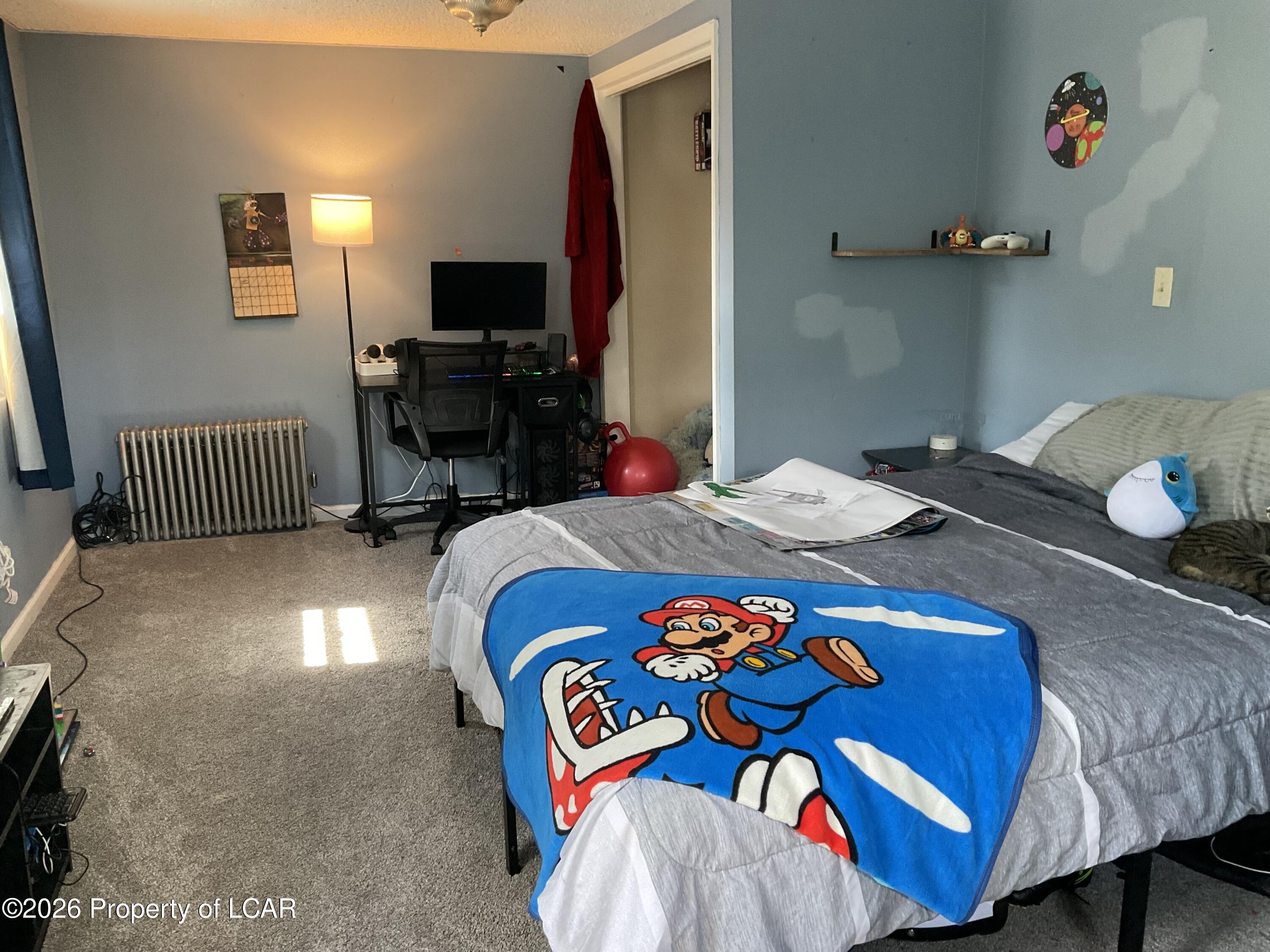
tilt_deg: -12.9
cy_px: 476
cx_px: 635
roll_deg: +2.0
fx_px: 1064
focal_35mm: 29
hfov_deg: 61.7
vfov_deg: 48.2
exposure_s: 1/60
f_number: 1.8
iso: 125
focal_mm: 3
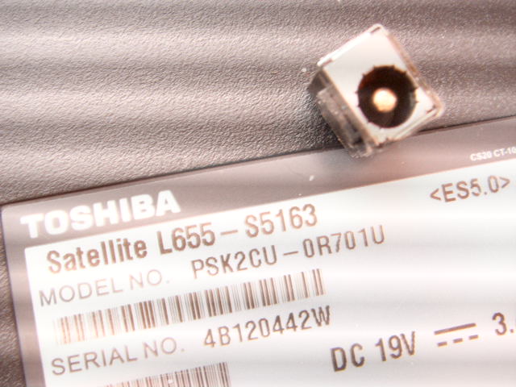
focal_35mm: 39
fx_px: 581
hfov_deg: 47.9
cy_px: 194
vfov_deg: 36.8
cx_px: 258
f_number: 3.5
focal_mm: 6.6
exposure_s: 1/45
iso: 152
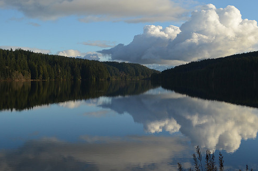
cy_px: 77
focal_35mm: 50
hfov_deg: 39.6
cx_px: 144
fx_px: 358
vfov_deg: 26.9
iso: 400
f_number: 6.3
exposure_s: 1/1600
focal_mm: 28
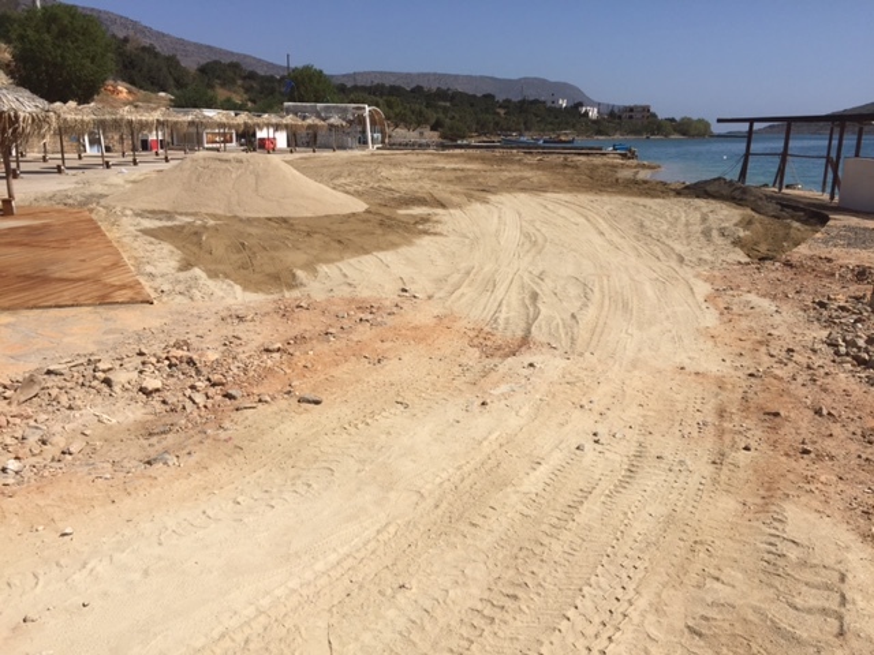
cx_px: 437
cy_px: 328
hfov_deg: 61.7
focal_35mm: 29
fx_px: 732
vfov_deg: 48.2
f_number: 2.2
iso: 32
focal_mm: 4.15
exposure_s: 1/3968
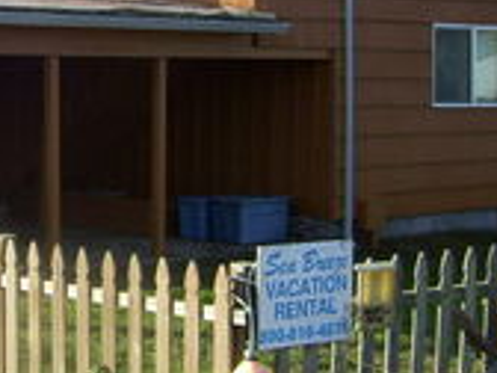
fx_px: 1536
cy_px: 87
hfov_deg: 17.6
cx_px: -74
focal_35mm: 107
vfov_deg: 13.8
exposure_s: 1/250
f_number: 4.8
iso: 80
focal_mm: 6
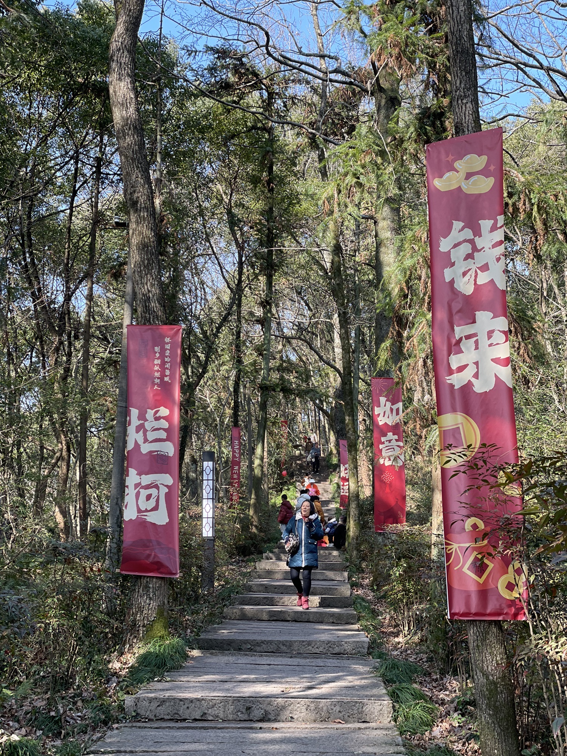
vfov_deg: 36.8
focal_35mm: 52
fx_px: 1136
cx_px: 284
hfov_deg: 28.0
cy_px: 378
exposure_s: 1/134
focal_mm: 6
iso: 25
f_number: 2
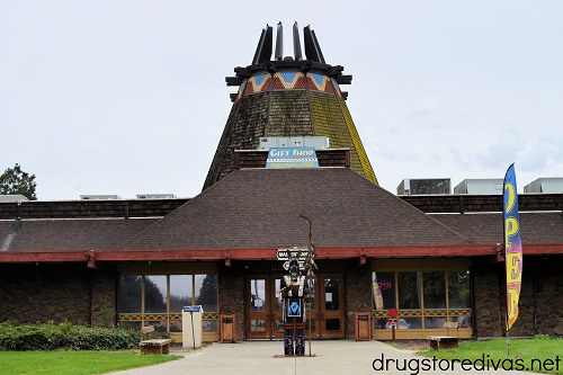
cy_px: 188
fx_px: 938
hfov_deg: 33.4
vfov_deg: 22.6
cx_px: 282
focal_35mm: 60
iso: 400
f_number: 8
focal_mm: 40
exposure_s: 1/250
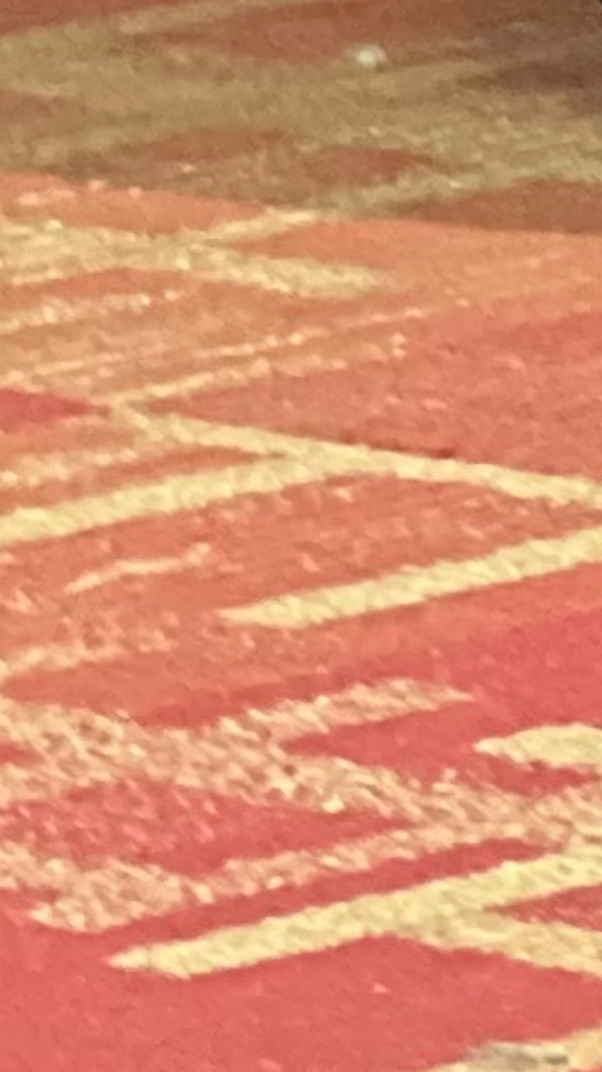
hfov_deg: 2.0
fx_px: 16301
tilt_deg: -3.8
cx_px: 3656
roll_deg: -1.0
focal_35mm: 574
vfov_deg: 3.7
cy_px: -1589
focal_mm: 9
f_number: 2.8
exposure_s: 1/24
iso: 400
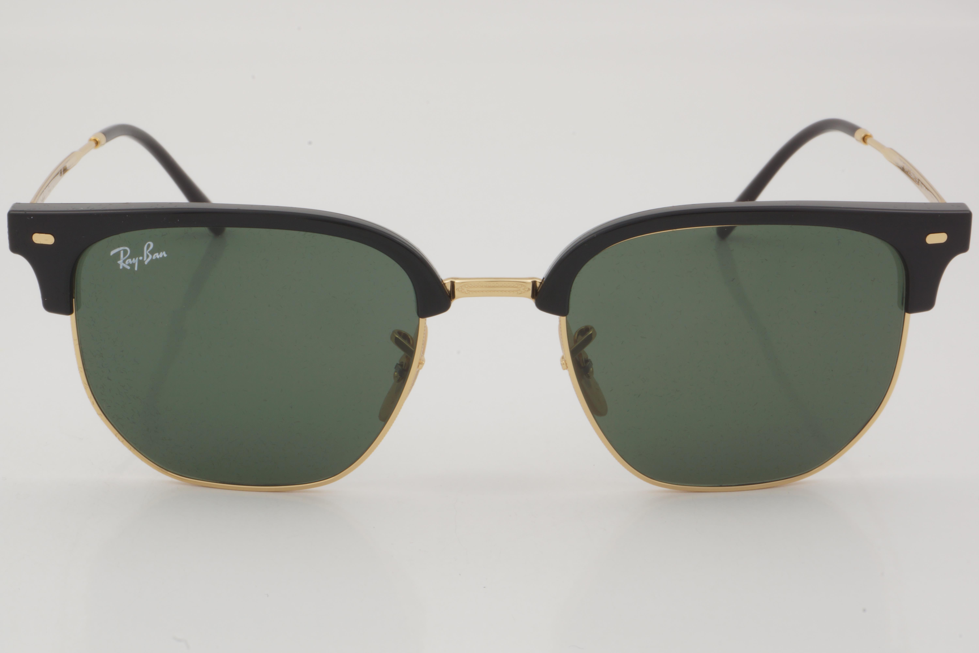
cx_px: 490
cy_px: 326
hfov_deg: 24.6
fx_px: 2243
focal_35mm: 82
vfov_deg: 16.6
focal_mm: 55
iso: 100
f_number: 32
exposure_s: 1/3
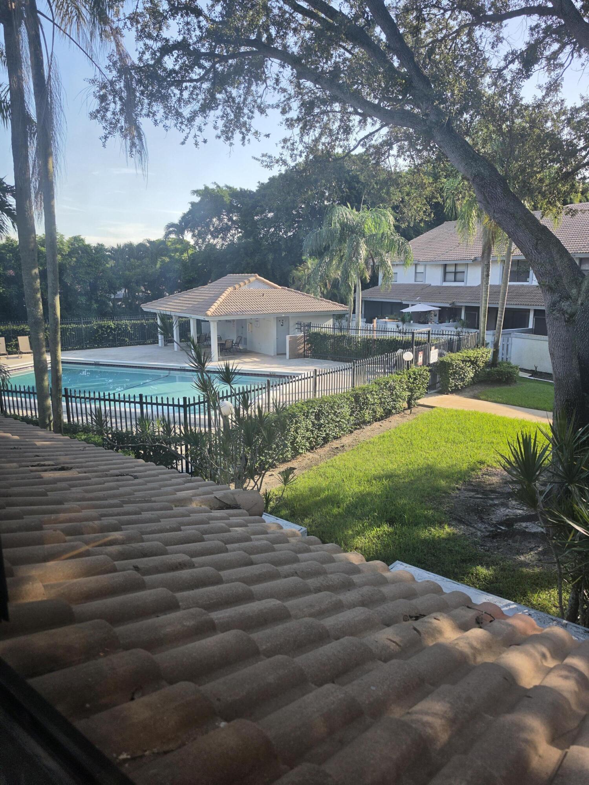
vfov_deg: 73.9
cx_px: 294
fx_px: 522
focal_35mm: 23
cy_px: 392
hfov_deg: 58.9
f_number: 1.4
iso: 10
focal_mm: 6.5
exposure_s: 1/120
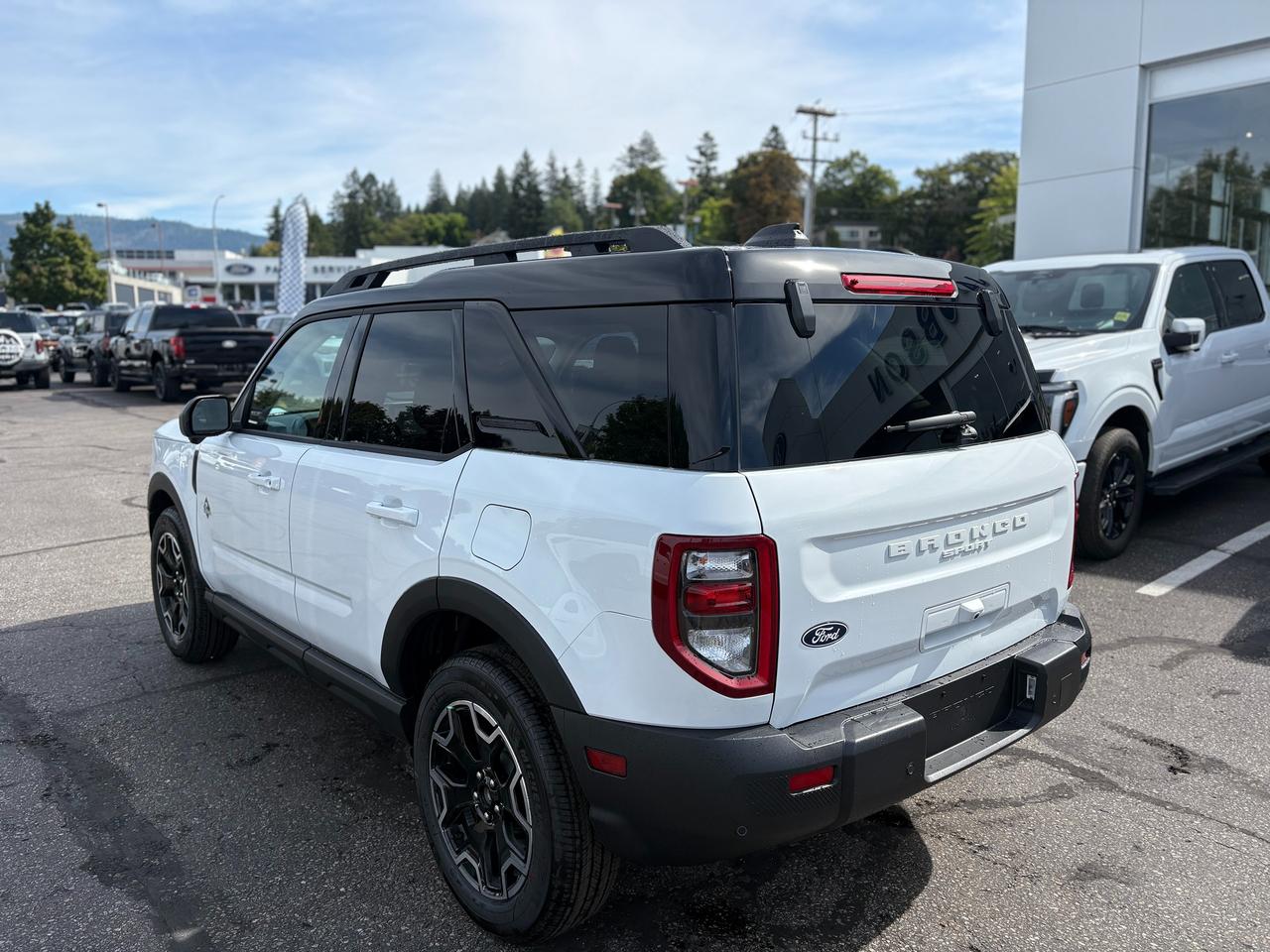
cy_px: 476
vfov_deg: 53.1
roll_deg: +0.8
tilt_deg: -8.0
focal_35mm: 26
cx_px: 635
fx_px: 954
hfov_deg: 67.3
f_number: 1.6
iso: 50
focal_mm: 5.96
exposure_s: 1/2747
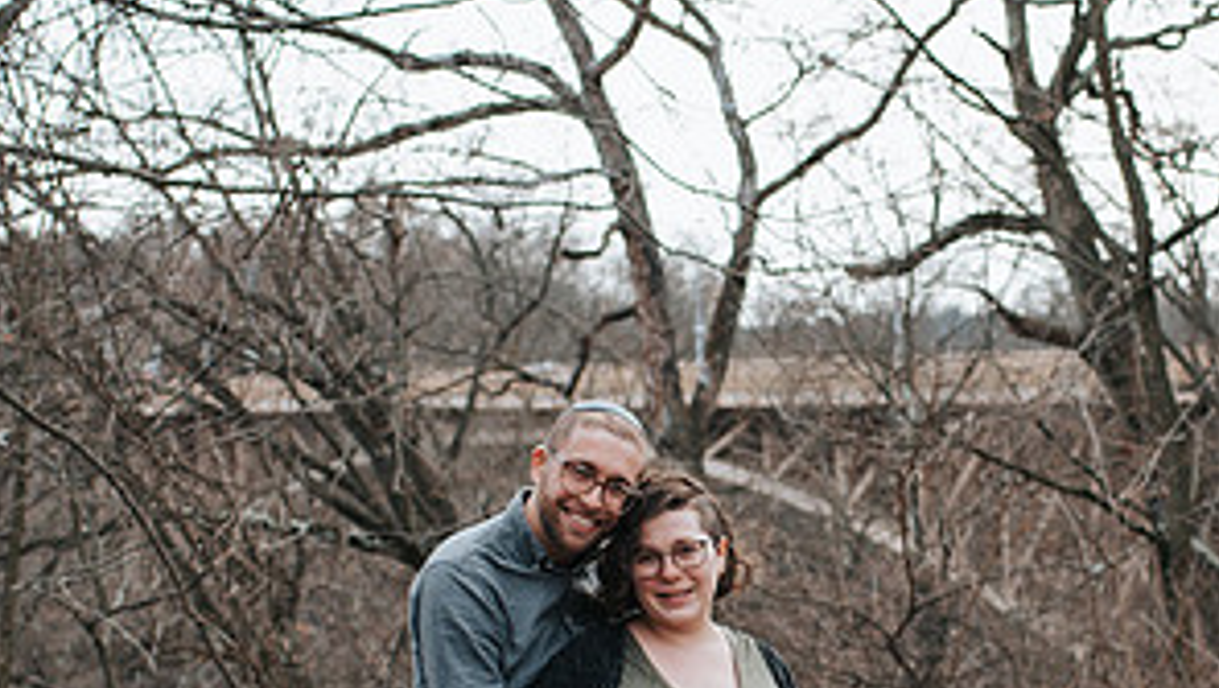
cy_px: 610
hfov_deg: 24.4
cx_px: 733
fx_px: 2814
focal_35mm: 87
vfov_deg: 13.8
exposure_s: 1/800
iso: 200
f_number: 3.2
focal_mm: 35
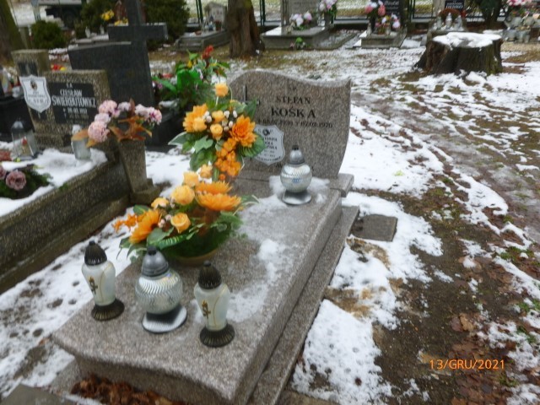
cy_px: 202
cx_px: 270
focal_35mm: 28
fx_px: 437
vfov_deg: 49.7
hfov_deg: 63.4
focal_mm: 5
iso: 100
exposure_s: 1/80
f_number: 3.3
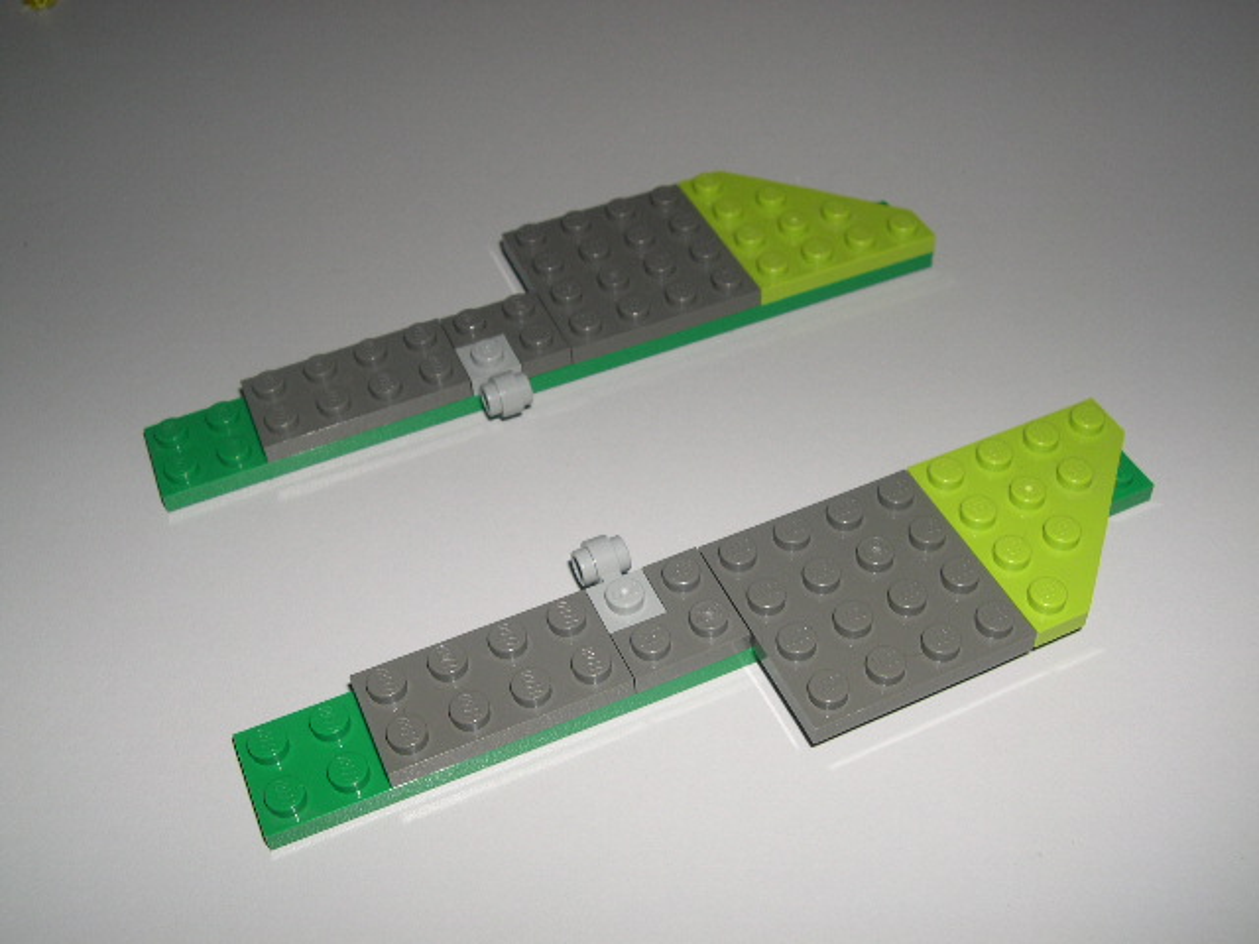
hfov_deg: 49.0
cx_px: 630
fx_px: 1382
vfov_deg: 37.7
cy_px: 472
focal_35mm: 38
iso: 100
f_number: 7.6
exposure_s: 1/60
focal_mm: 8
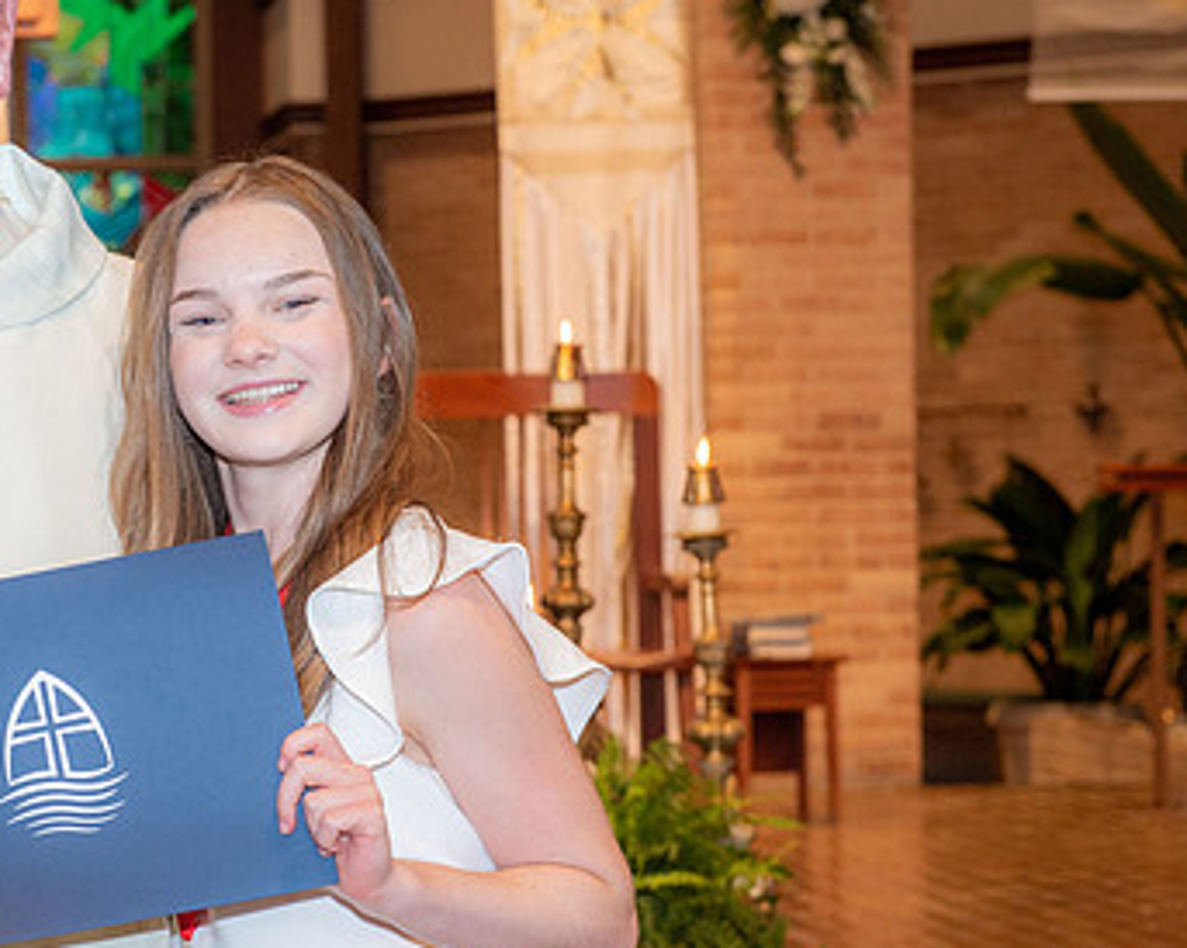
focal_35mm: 111
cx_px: 260
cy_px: 477
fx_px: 3897
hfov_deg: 17.2
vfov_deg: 13.9
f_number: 5.6
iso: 1600
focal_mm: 70
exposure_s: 1/125
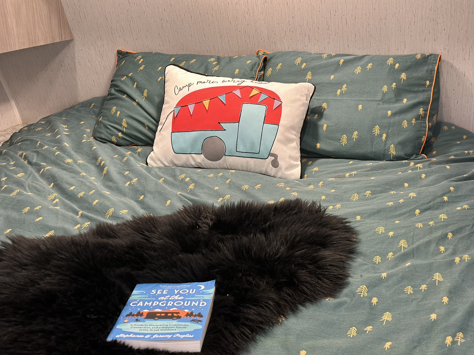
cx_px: 237
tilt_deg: -20.8
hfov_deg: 39.7
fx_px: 657
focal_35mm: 48
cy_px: 178
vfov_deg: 30.3
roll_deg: +0.7
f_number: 1.78
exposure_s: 1/60
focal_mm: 6.86
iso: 250
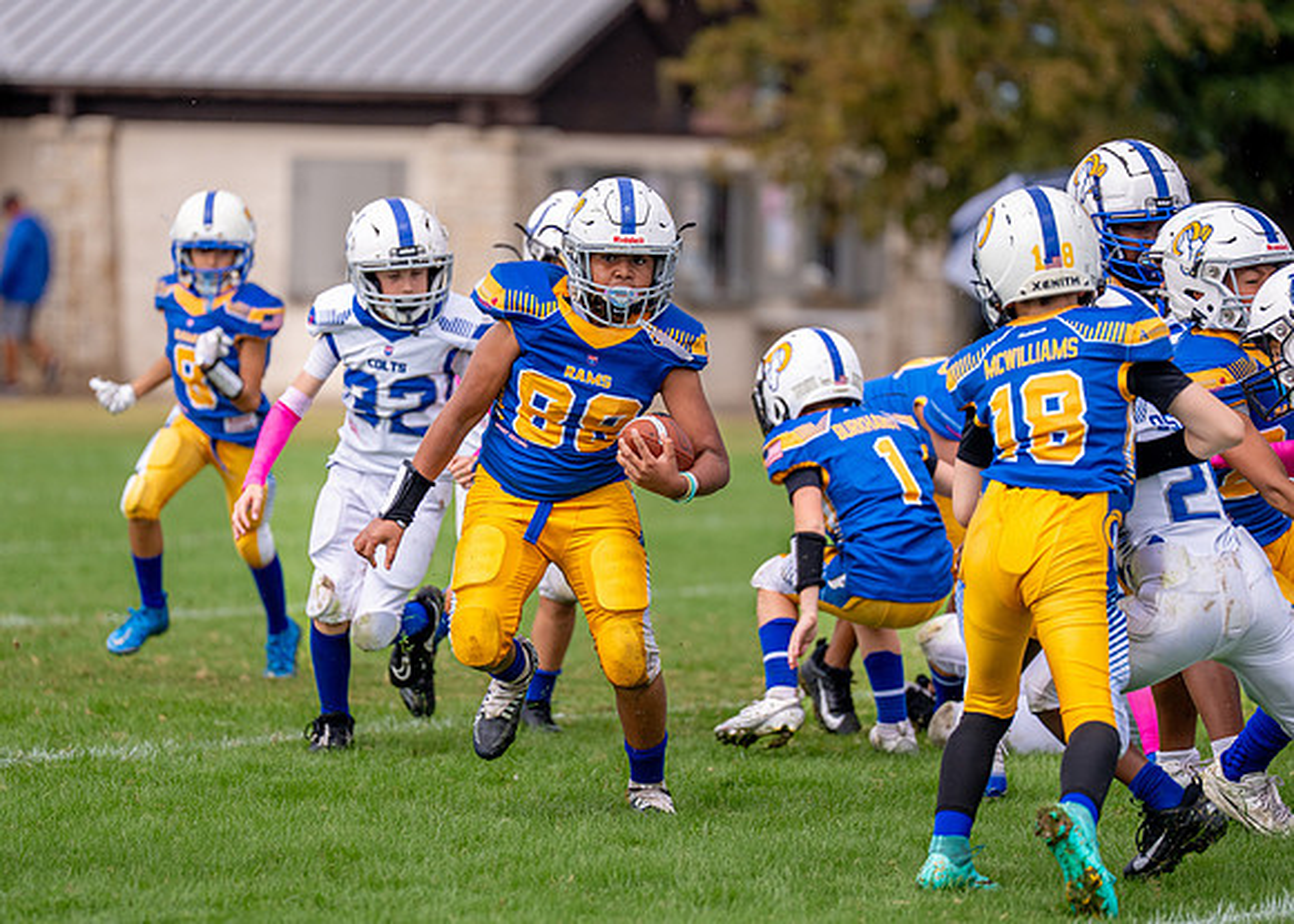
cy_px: 413
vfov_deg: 5.3
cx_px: 594
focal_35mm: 273
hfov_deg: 7.4
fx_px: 10027
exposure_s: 1/2000
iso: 250
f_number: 2.8
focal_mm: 200
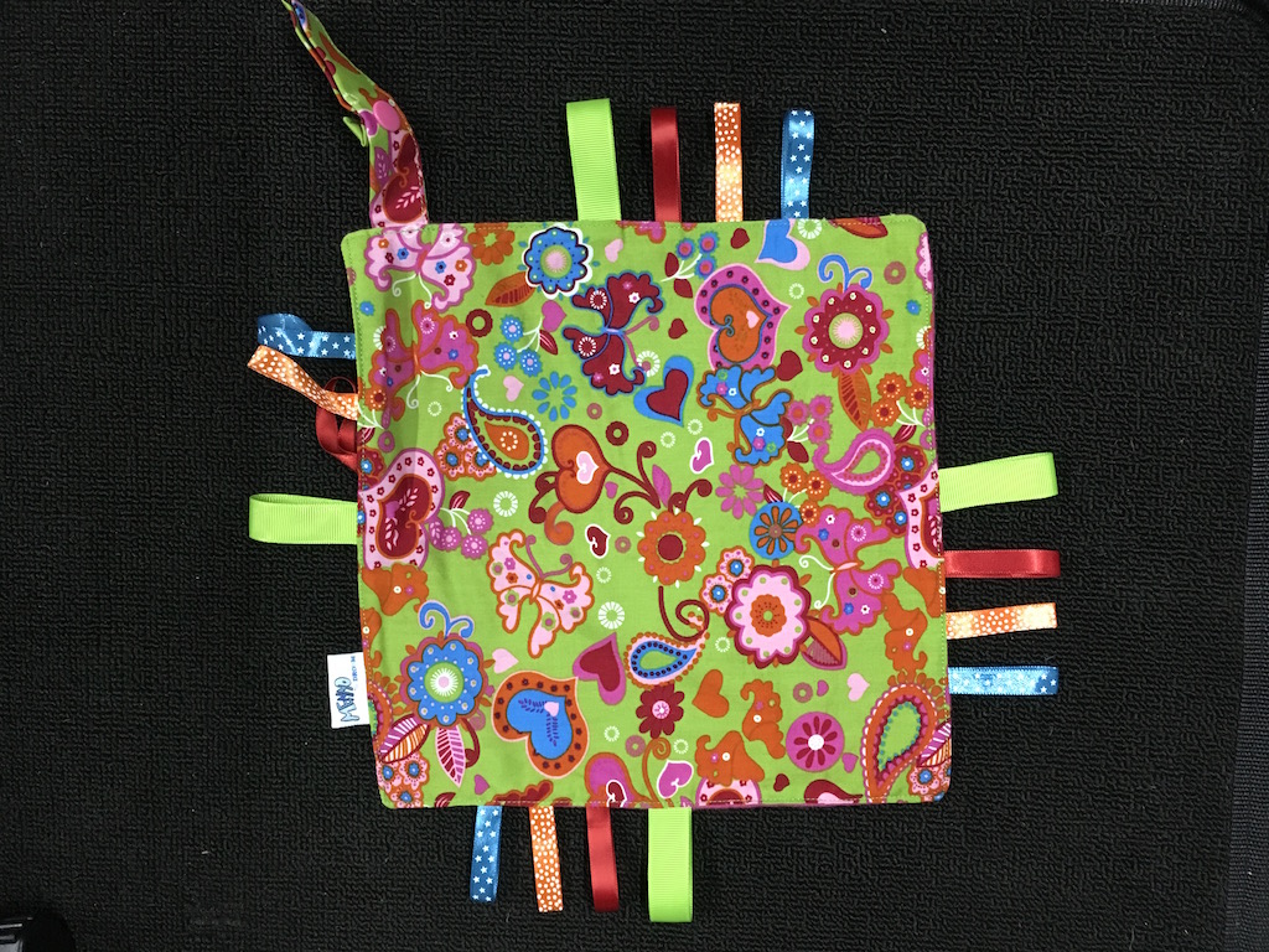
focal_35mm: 29
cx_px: 634
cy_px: 476
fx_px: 1063
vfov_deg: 48.2
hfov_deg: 61.7
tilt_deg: -84.6
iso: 200
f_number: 2.2
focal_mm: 4.15
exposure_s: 1/17
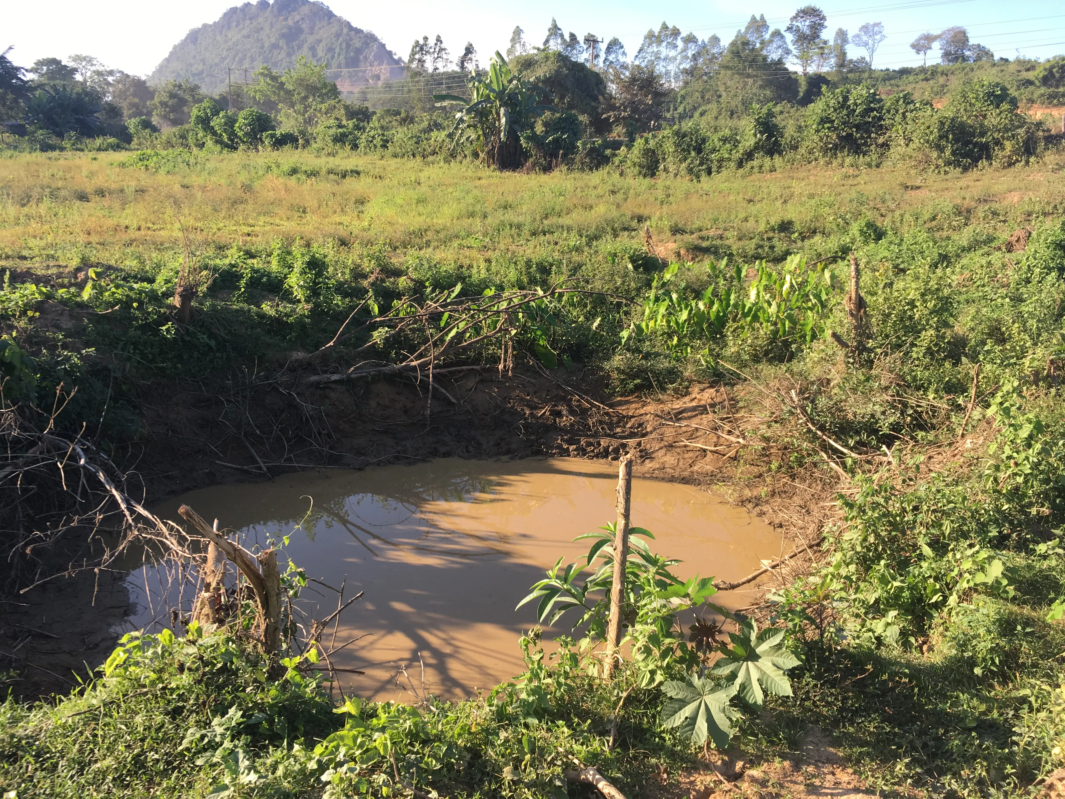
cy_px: 400
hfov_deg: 61.7
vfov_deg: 48.2
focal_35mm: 29
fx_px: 892
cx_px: 532
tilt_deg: -16.7
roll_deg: -1.5
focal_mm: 4.15
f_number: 2.2
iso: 25
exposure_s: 1/416
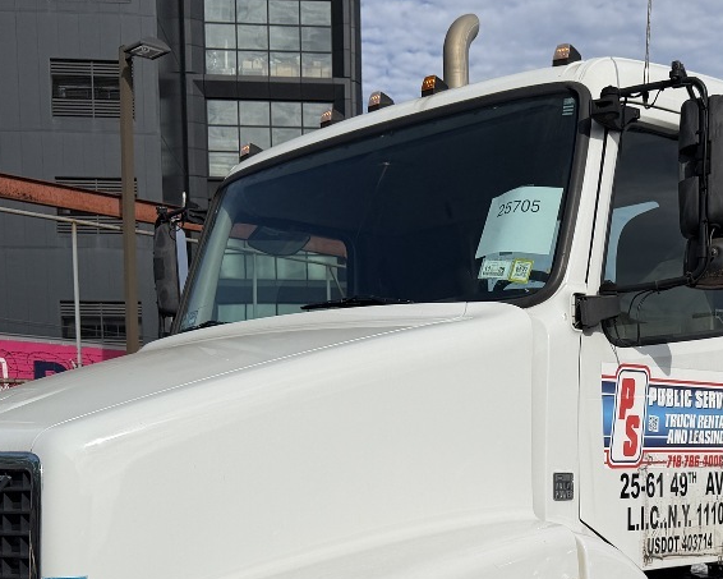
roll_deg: +0.3
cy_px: 565
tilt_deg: -3.8
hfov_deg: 34.9
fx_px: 1134
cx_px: 494
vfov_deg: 27.2
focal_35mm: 53
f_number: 1.78
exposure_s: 1/10309
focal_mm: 6.76
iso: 80
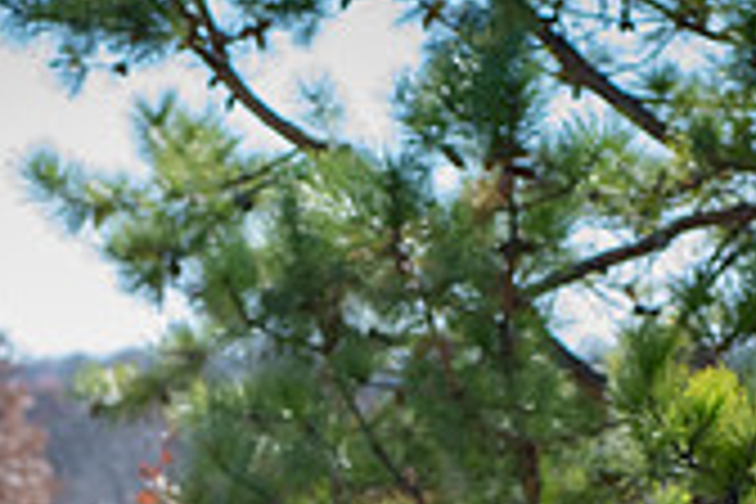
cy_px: 940
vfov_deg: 6.3
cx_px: 270
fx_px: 4494
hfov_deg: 9.6
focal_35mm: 214
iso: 400
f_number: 4.5
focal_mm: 80
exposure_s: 1/640
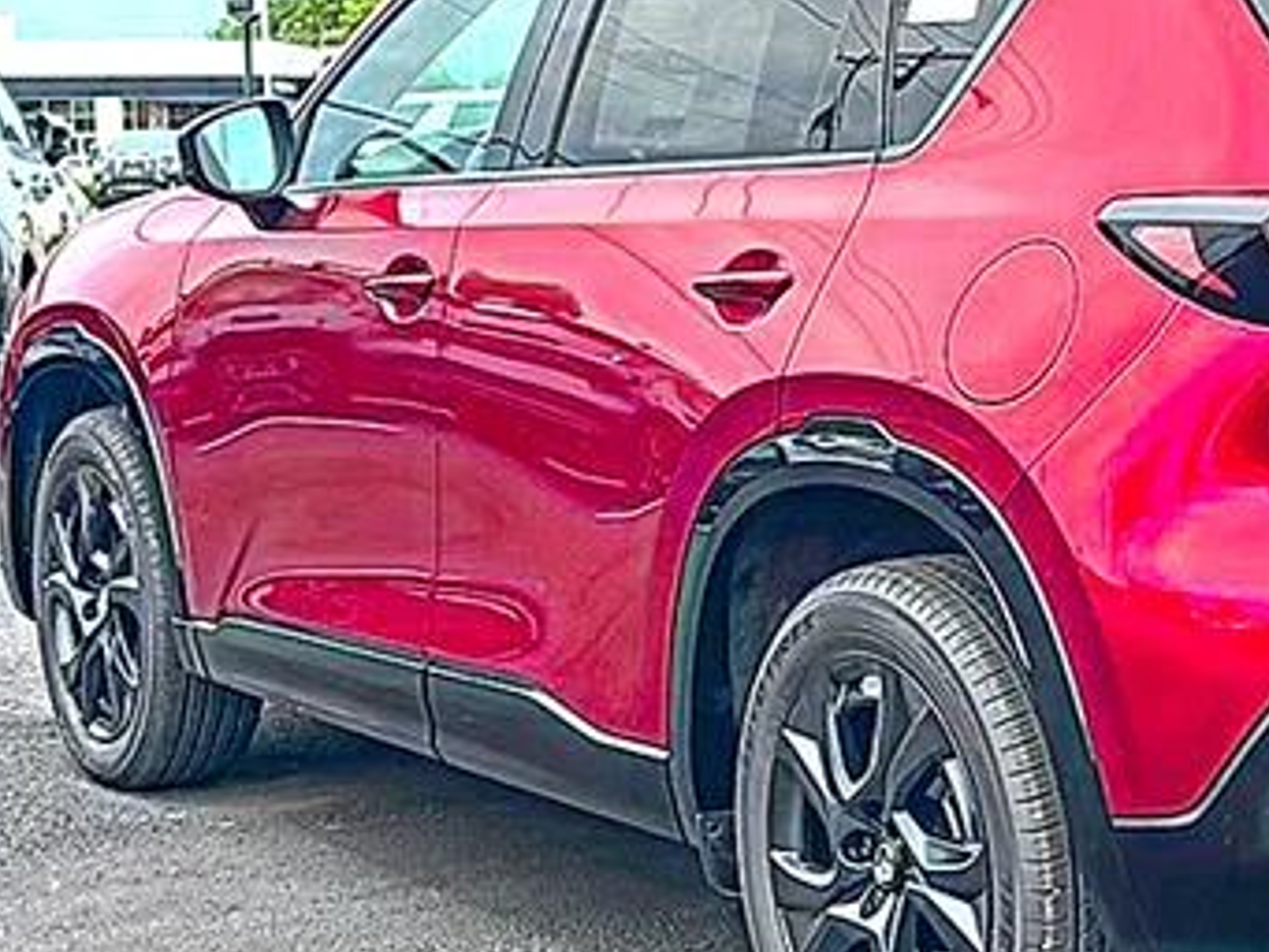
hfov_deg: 25.0
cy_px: 422
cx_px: 1094
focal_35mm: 76
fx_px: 2787
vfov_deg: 19.4
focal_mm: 6.86
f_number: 1.78
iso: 80
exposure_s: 1/1852
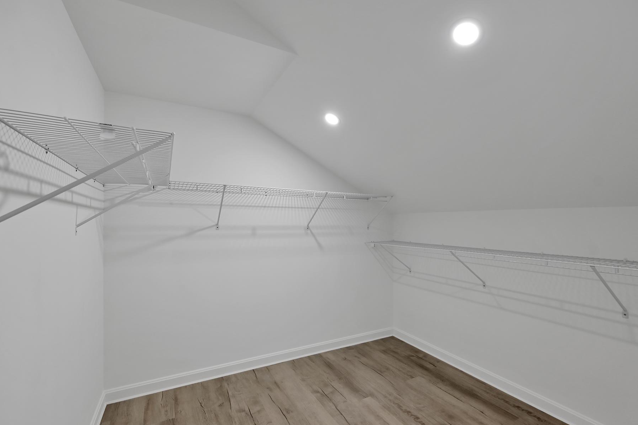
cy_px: 225
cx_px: 327
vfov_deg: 73.6
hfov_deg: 96.8
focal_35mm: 16
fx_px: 283
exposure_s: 1/25
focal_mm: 14
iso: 200
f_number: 5
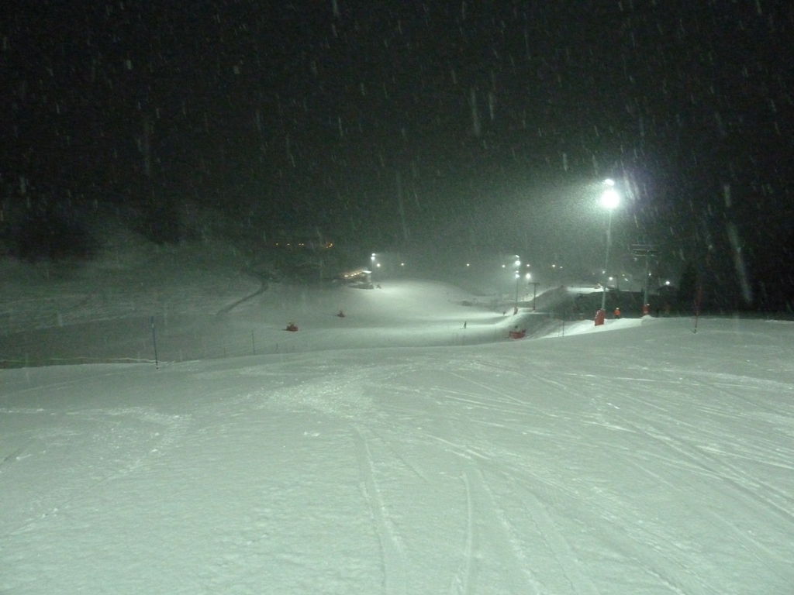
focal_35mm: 25
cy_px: 298
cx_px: 397
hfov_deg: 69.4
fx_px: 573
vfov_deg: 54.9
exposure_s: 1/30
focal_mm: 4.1
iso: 800
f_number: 3.3
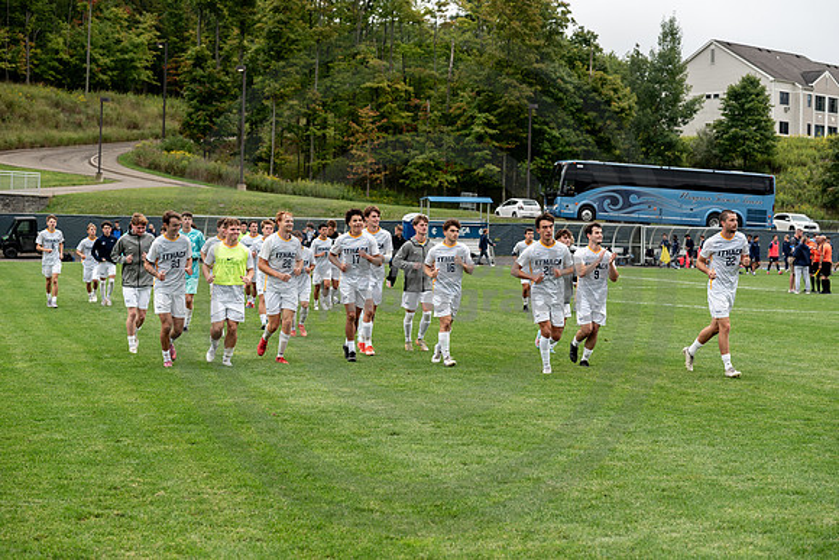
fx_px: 1647
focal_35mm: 71
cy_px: 280
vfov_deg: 19.3
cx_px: 420
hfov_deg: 28.6
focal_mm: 70
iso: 320
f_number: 4.5
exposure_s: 1/320
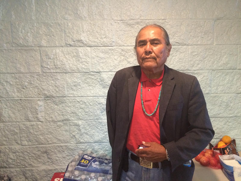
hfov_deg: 61.7
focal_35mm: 29
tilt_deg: -8.4
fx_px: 202
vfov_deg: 48.2
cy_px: 90
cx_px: 120
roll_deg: +2.3
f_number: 2.2
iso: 250
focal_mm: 4.15
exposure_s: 1/30
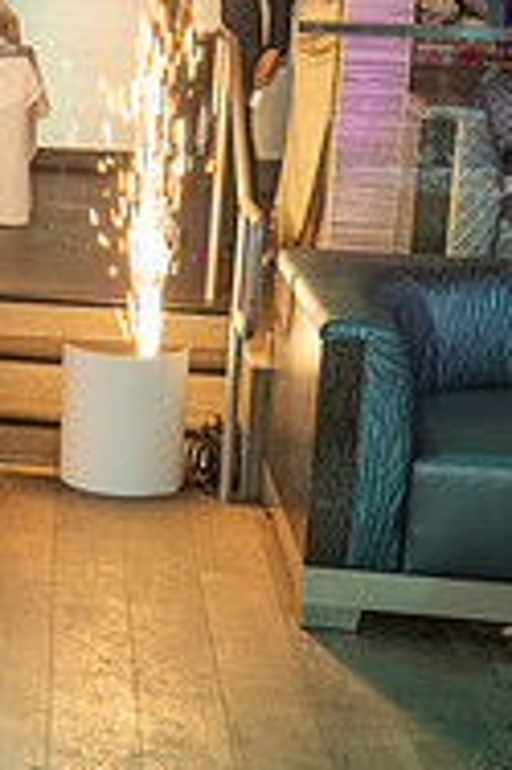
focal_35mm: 105
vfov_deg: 19.4
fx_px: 2244
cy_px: 236
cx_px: -557
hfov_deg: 11.5
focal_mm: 34
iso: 1000
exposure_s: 1/125
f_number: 3.5
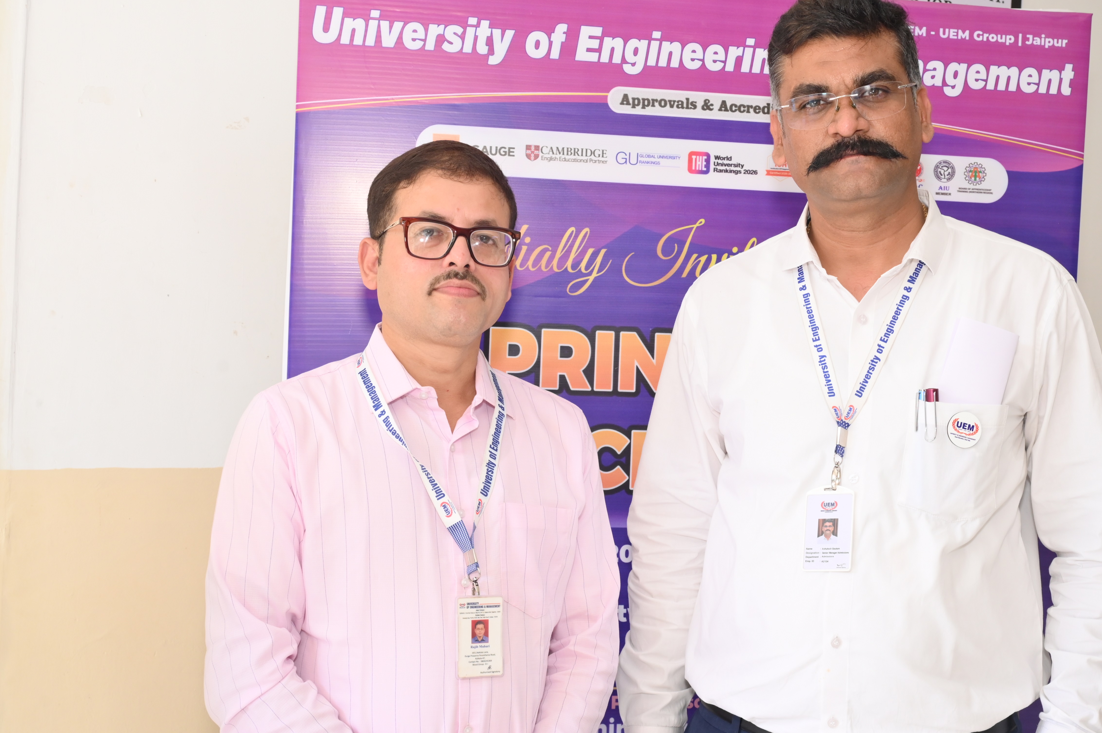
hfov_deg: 41.8
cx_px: 636
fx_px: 1438
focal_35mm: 47
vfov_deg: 28.6
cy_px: 380
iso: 1250
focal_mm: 39
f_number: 8
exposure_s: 1/160
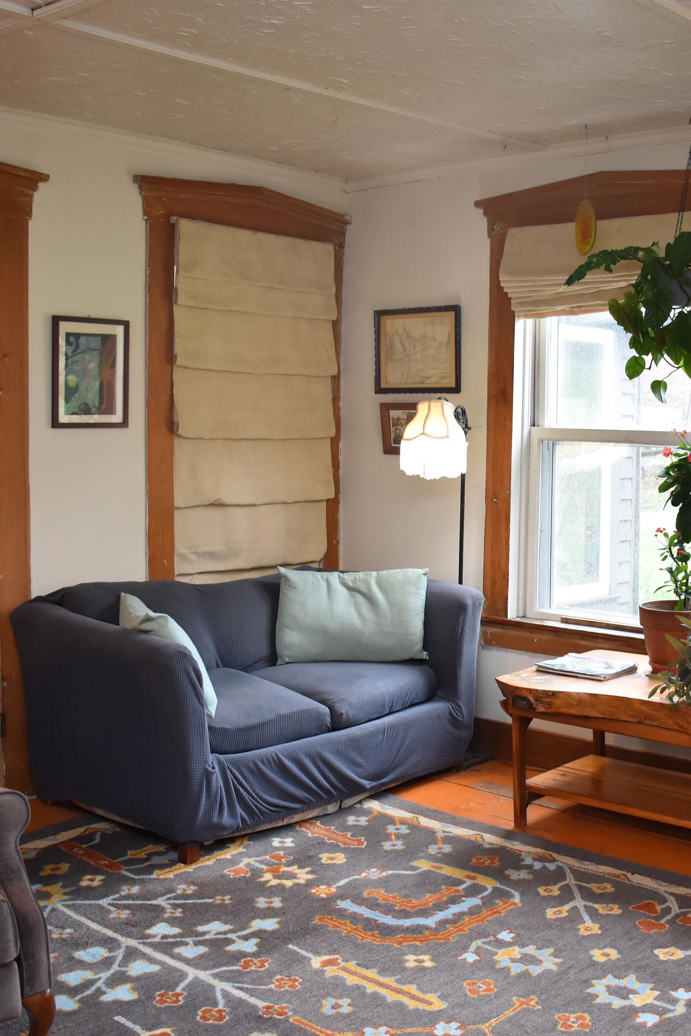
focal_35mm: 41
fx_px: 1180
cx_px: 449
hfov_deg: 32.4
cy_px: 523
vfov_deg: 47.4
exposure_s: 1/60
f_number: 4
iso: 720
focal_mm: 18
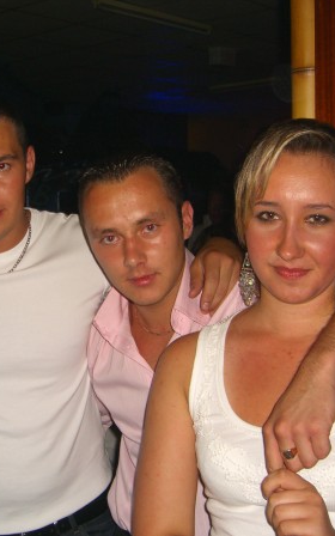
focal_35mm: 54
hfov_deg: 23.8
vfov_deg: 37.5
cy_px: 268
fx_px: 789
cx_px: 95
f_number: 2.8
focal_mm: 7.9
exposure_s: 1/60
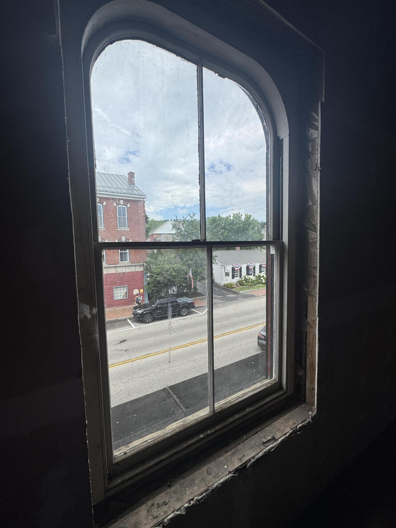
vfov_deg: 102.1
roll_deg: +2.6
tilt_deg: -4.3
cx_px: 198
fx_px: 214
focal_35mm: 14
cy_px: 264
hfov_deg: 85.7
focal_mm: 2.22
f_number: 2.2
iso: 50
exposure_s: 1/1346
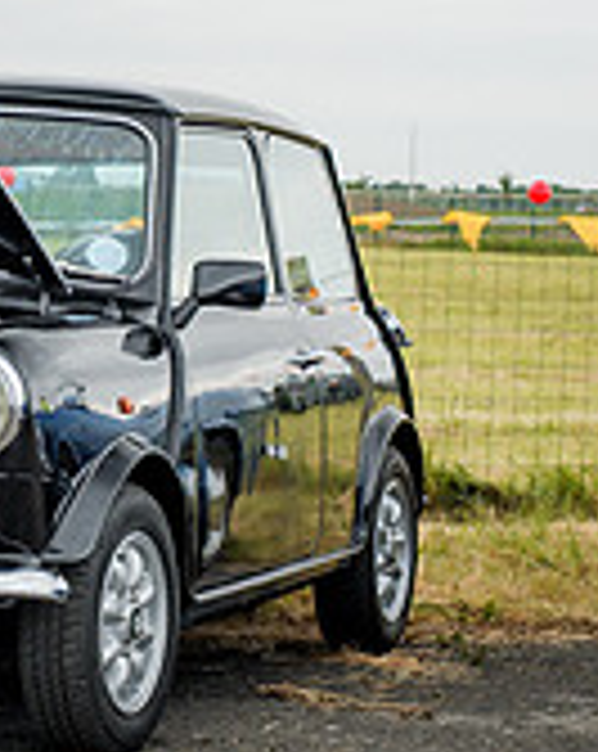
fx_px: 3993
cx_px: -174
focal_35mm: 180
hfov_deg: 8.4
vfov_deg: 10.7
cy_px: 221
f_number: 4.5
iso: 100
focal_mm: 22
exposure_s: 1/200
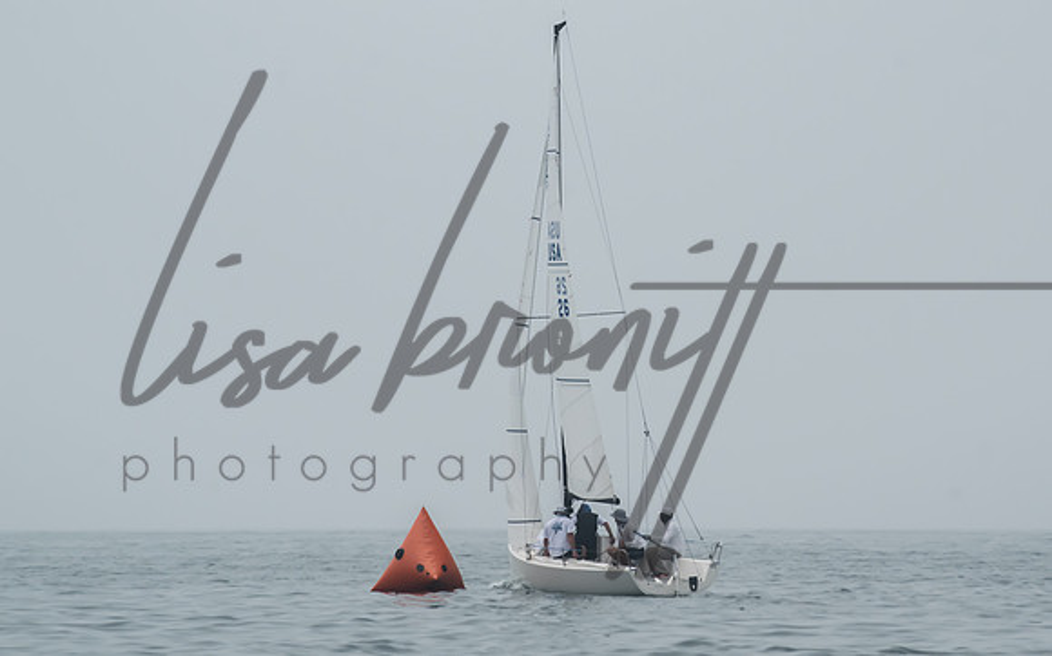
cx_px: 630
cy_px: 278
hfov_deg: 8.8
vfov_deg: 5.5
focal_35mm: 239
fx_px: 6855
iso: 800
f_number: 14
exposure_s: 1/500
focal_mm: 130
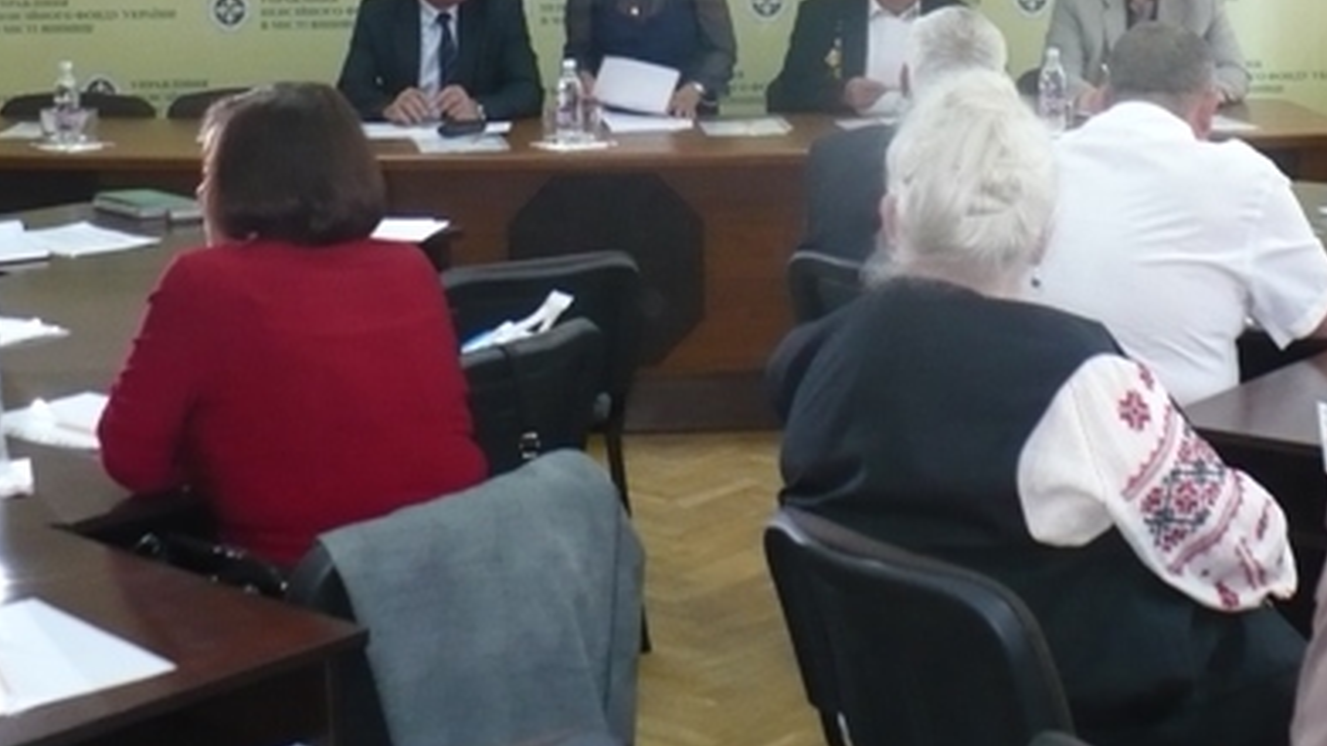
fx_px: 2322
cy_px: -10
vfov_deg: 17.8
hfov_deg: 31.8
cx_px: 791
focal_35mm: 66
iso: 250
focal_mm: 6.1
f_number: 2.8
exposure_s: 1/30
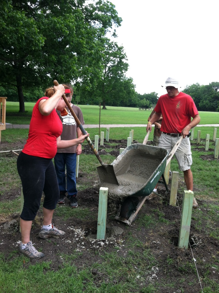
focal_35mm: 35
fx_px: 296
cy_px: 146
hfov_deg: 40.6
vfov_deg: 52.7
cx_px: 110
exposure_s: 1/242
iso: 80
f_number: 2.8
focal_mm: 3.85
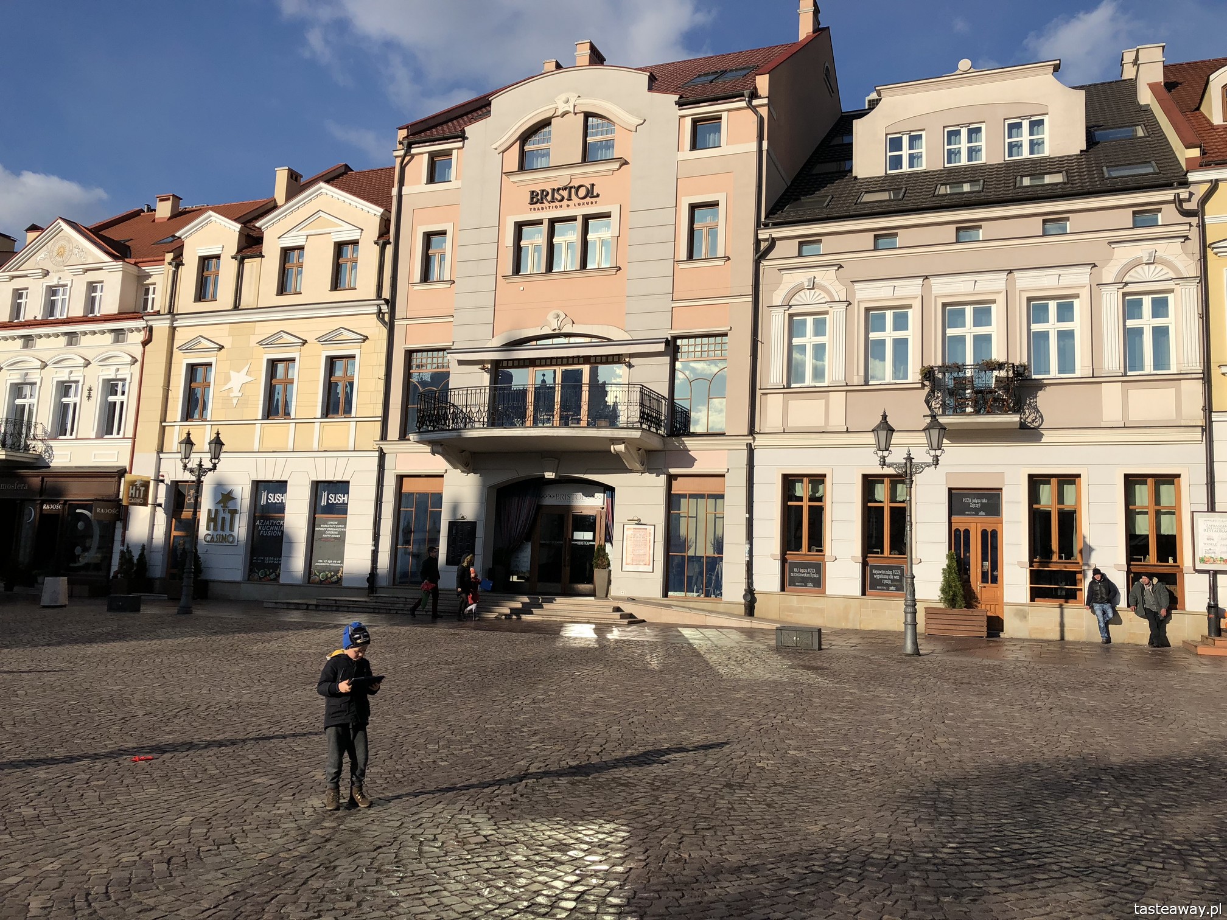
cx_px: 614
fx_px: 1028
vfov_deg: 48.2
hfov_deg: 61.7
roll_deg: -1.6
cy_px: 460
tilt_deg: +6.8
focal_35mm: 29
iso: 25
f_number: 1.8
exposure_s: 1/3472
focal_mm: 3.99
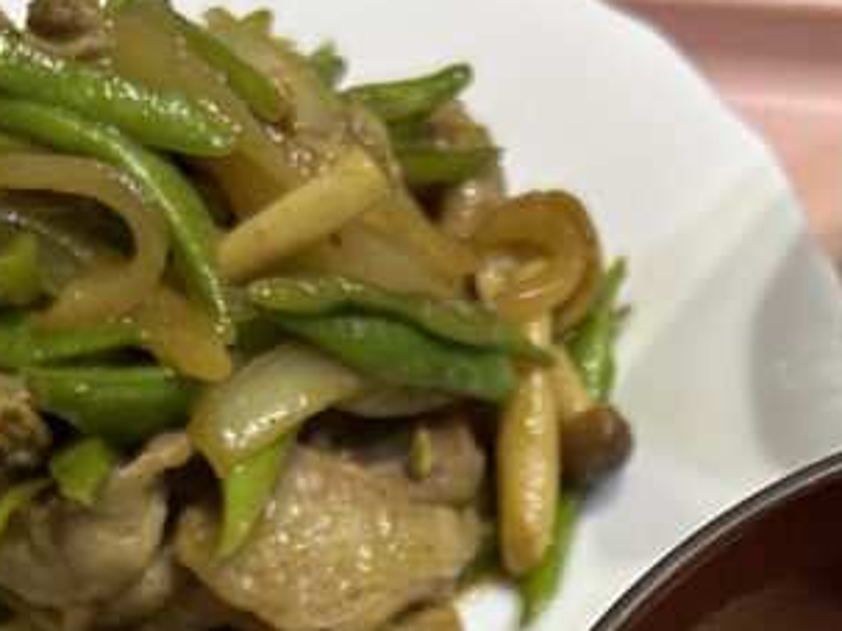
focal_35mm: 88
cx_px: 586
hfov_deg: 22.1
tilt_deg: -66.9
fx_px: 2140
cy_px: 1012
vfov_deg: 15.2
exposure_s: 1/60
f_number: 1.5
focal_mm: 5.7
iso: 160
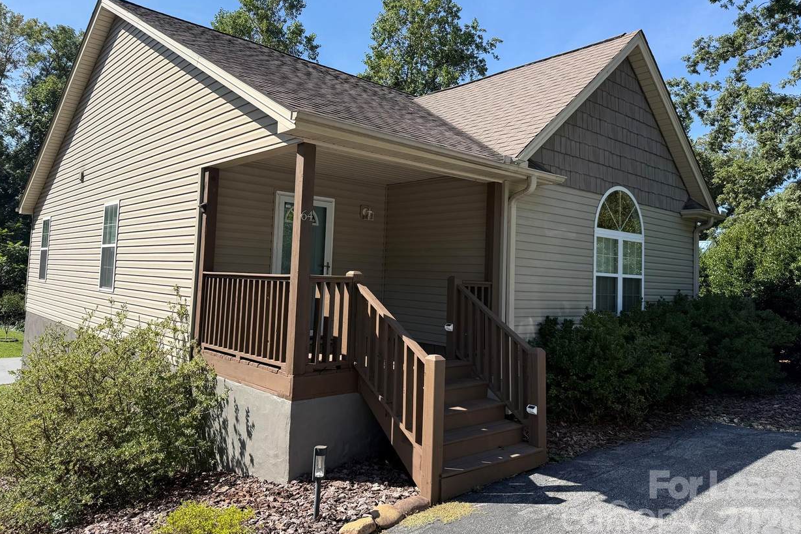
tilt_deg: +4.5
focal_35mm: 26
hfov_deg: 69.4
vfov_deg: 49.4
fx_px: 578
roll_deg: -2.4
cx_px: 389
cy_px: 237
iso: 80
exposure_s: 1/2525
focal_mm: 6.76
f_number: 1.78
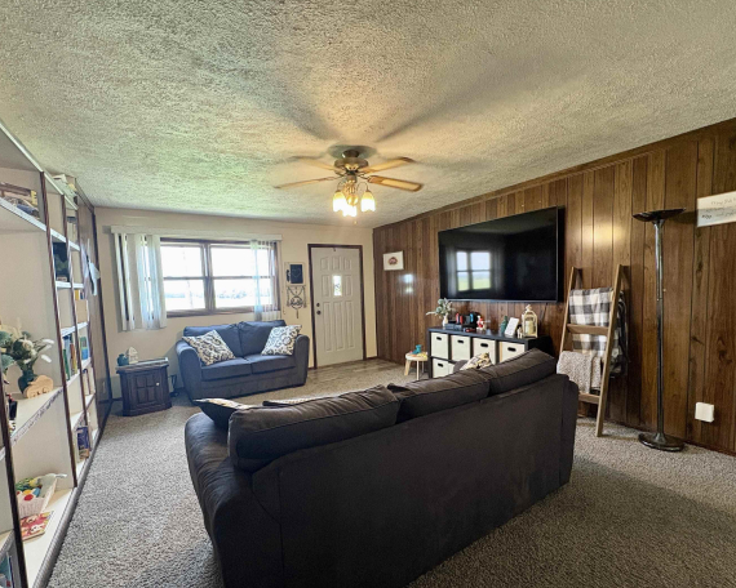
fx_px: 349
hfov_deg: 93.1
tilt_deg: -4.1
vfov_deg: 80.3
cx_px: 374
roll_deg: +2.2
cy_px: 315
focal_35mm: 16
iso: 320
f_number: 2.2
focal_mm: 2.22
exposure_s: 1/60
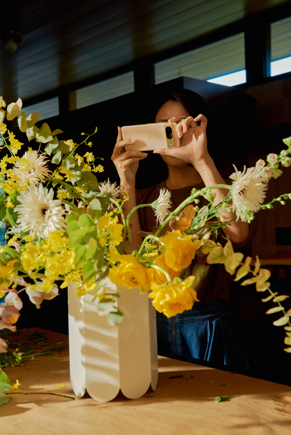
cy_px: 218
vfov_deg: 41.1
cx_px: 146
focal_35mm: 48
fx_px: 581
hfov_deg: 28.1
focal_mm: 48
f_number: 5.6
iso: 800
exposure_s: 1/160
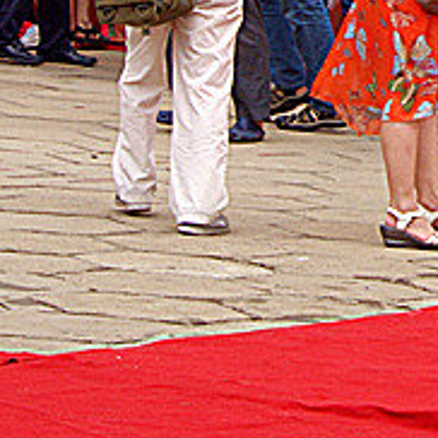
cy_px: -184
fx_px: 5010
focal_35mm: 350
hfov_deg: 5.0
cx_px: 652
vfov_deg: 5.0
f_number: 14
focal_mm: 62.5
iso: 200
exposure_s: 1/100
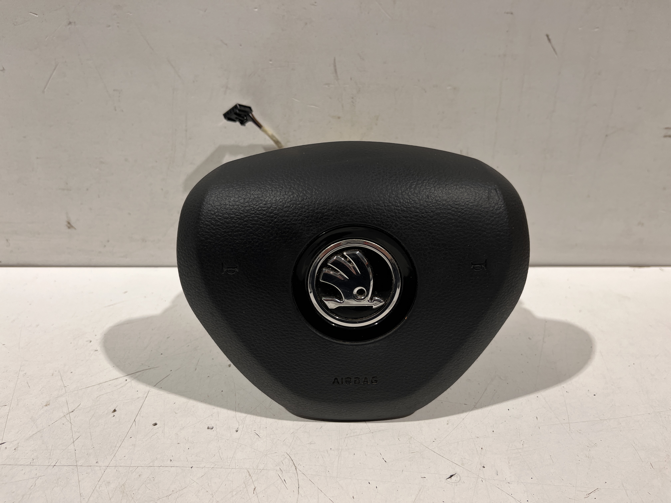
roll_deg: +0.0
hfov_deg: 67.3
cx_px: 336
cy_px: 252
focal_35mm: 26
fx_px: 504
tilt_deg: -29.4
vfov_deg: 53.1
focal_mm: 5.1
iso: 64
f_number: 1.6
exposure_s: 1/100
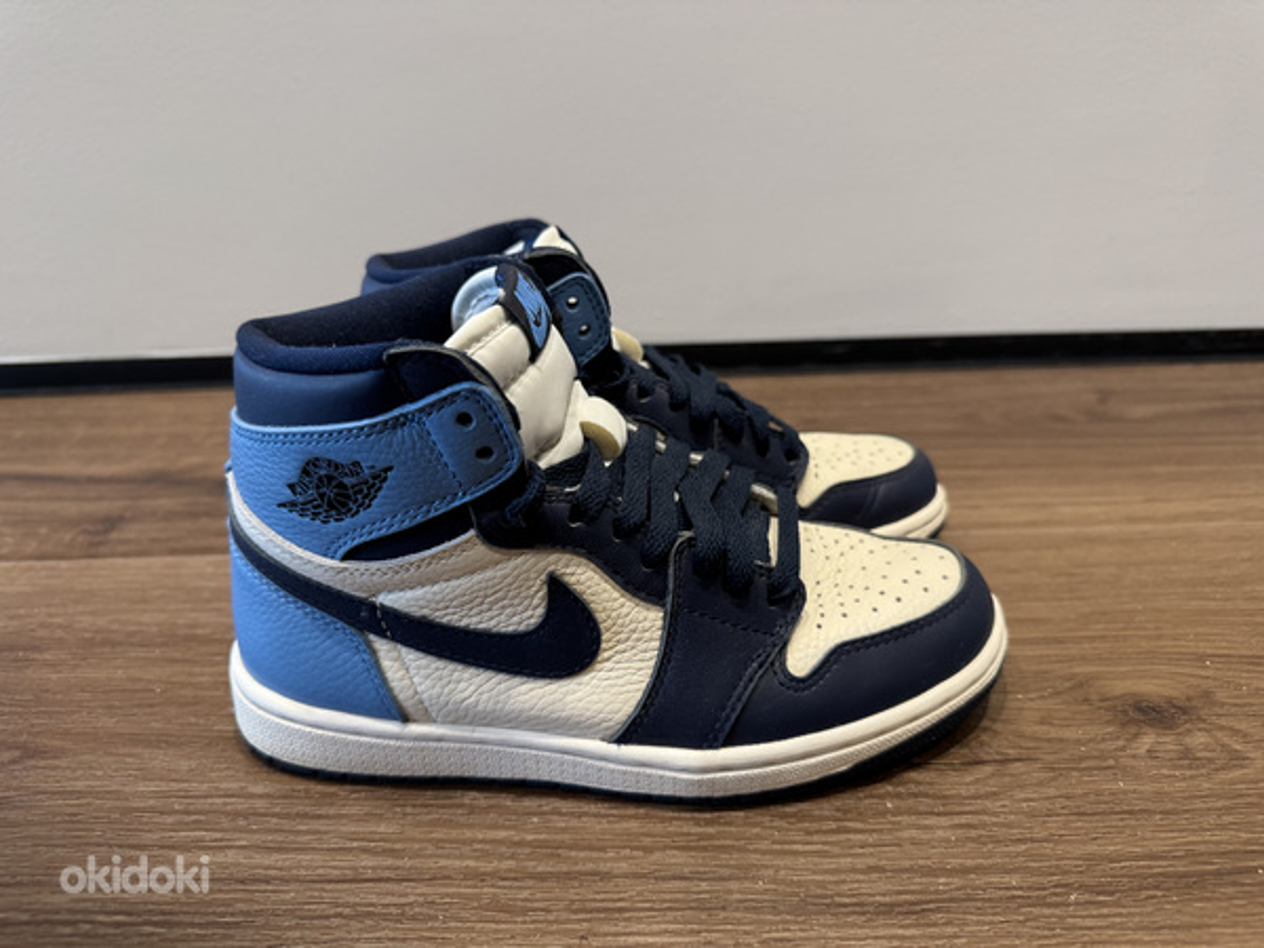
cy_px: 474
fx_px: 876
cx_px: 632
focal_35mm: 24
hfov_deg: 71.6
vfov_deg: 56.8
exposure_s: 1/50
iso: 250
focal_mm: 6.76
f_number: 1.78
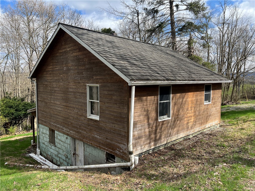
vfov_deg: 53.1
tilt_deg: -5.4
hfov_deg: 67.3
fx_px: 192
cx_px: 128
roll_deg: -0.5
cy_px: 96
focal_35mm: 26
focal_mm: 5.7
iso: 50
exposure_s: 1/1901
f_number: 1.5
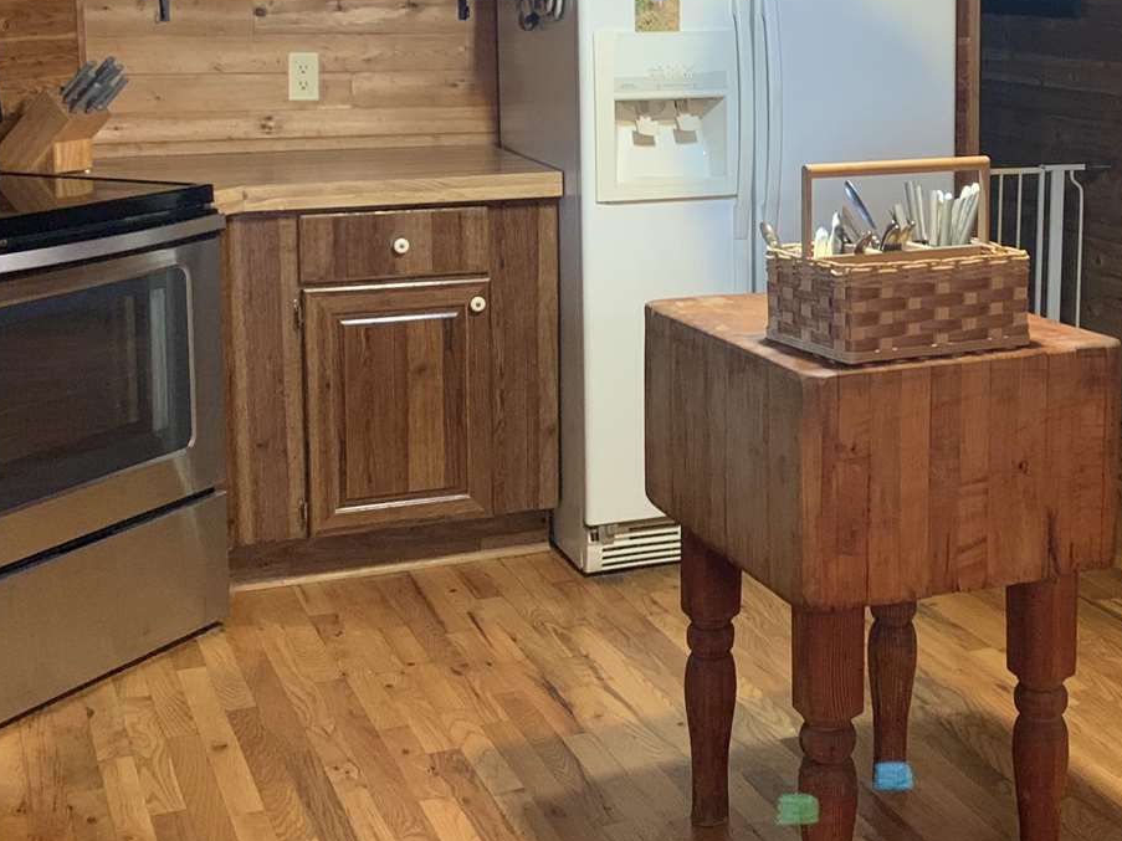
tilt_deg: -7.8
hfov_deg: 32.1
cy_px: 220
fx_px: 1912
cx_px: 842
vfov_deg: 24.6
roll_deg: -0.4
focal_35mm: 59
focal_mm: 4.25
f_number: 1.8
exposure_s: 1/30
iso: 400
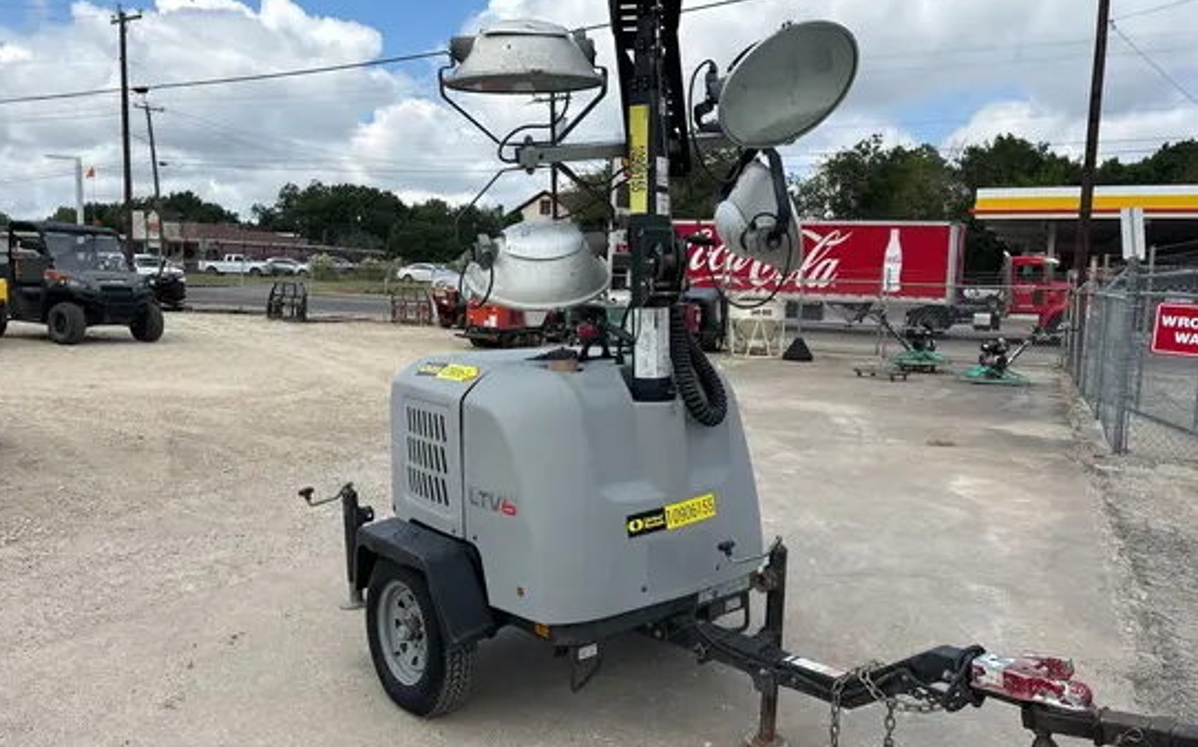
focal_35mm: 28
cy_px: 372
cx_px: 595
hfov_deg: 66.5
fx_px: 914
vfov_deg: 44.5
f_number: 1.6
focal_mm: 5.96
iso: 50
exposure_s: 1/3413
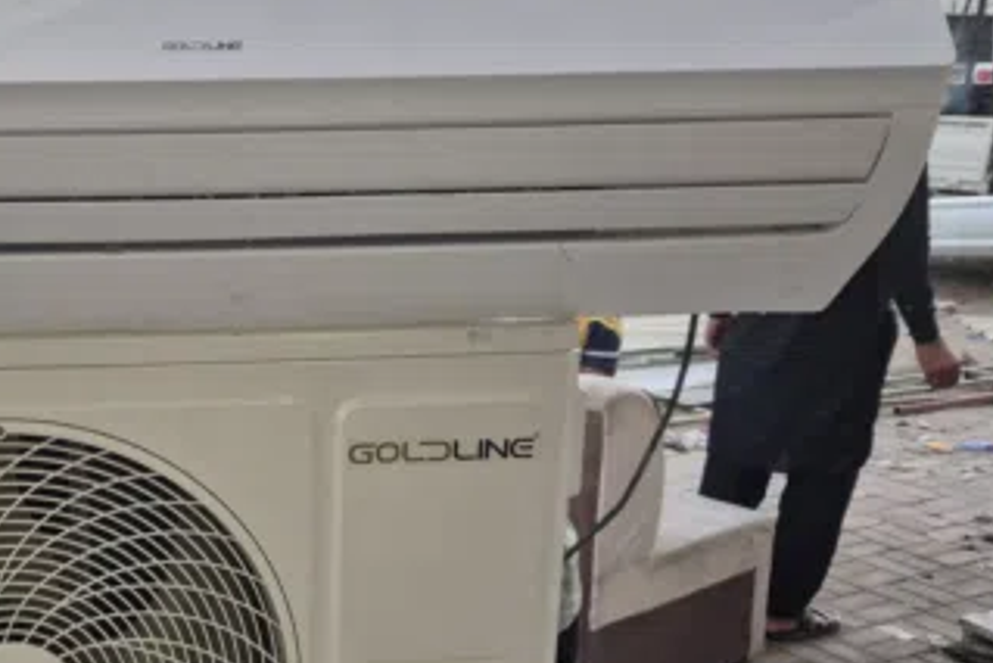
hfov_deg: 39.7
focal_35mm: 48
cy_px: 461
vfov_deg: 27.9
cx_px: 218
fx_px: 1325
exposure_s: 1/100
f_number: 1.8
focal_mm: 5.4
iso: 800
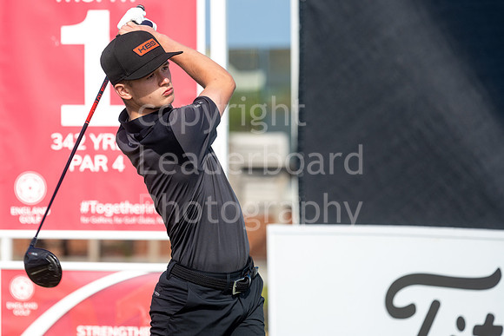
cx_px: 193
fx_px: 5176
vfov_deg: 3.7
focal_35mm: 370
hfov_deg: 5.6
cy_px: 129
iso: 160
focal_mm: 300
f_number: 5.6
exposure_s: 1/1000
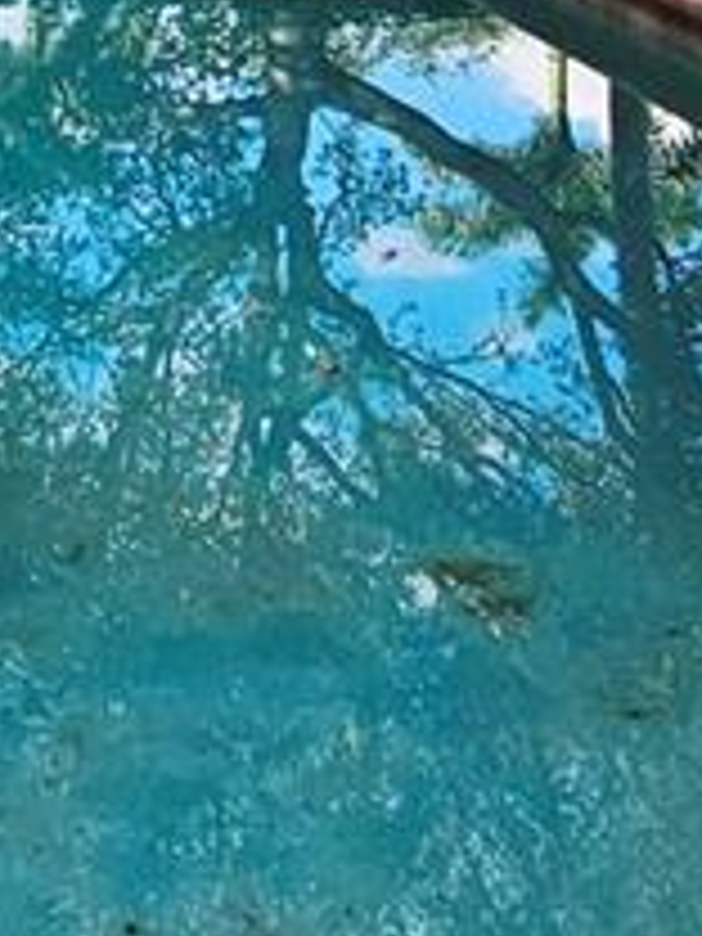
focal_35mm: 75
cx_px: -324
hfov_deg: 17.8
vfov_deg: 21.7
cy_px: -464
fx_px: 2028
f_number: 2.2
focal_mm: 2.2
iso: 50
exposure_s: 1/909
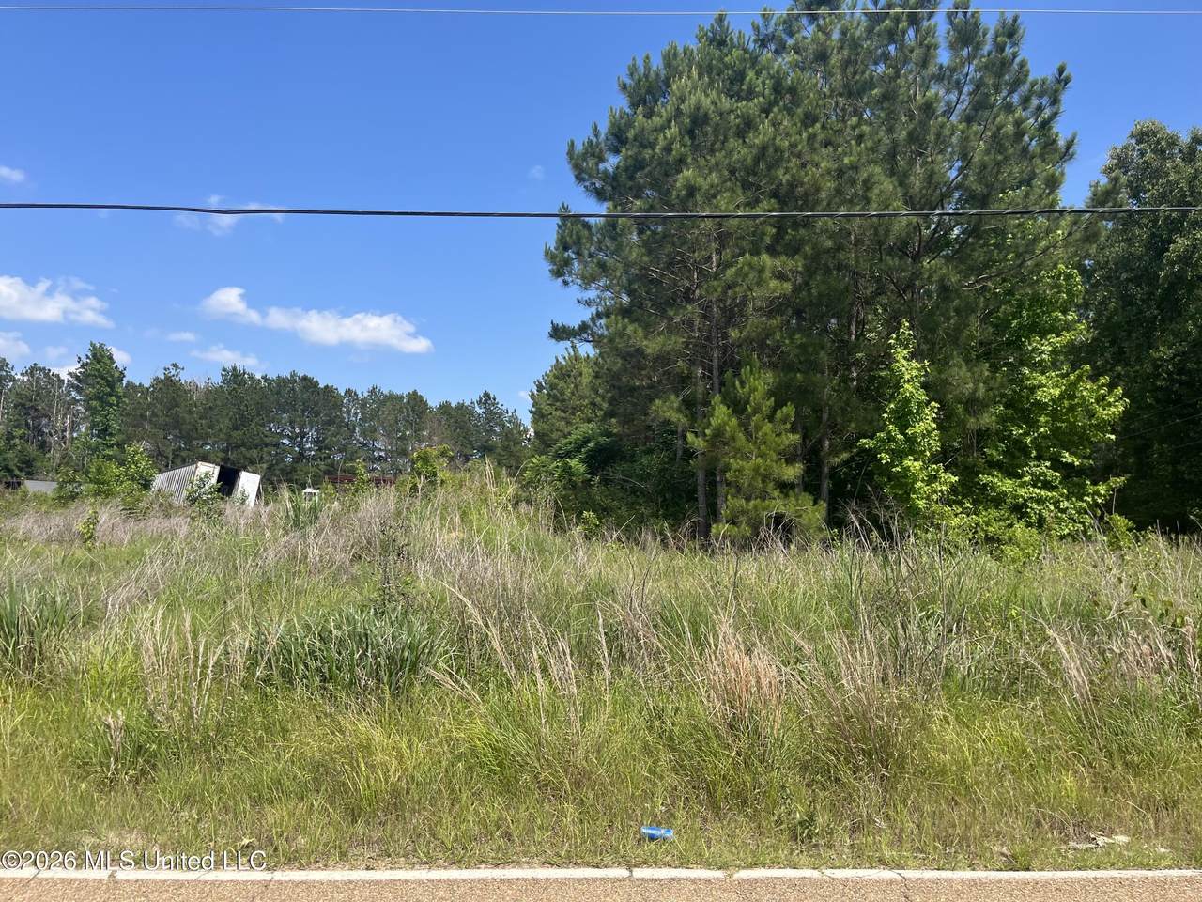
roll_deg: -0.6
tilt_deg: +3.0
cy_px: 451
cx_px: 601
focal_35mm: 26
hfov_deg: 67.3
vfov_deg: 53.1
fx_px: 903
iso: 50
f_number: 1.6
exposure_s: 1/2688
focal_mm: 5.1
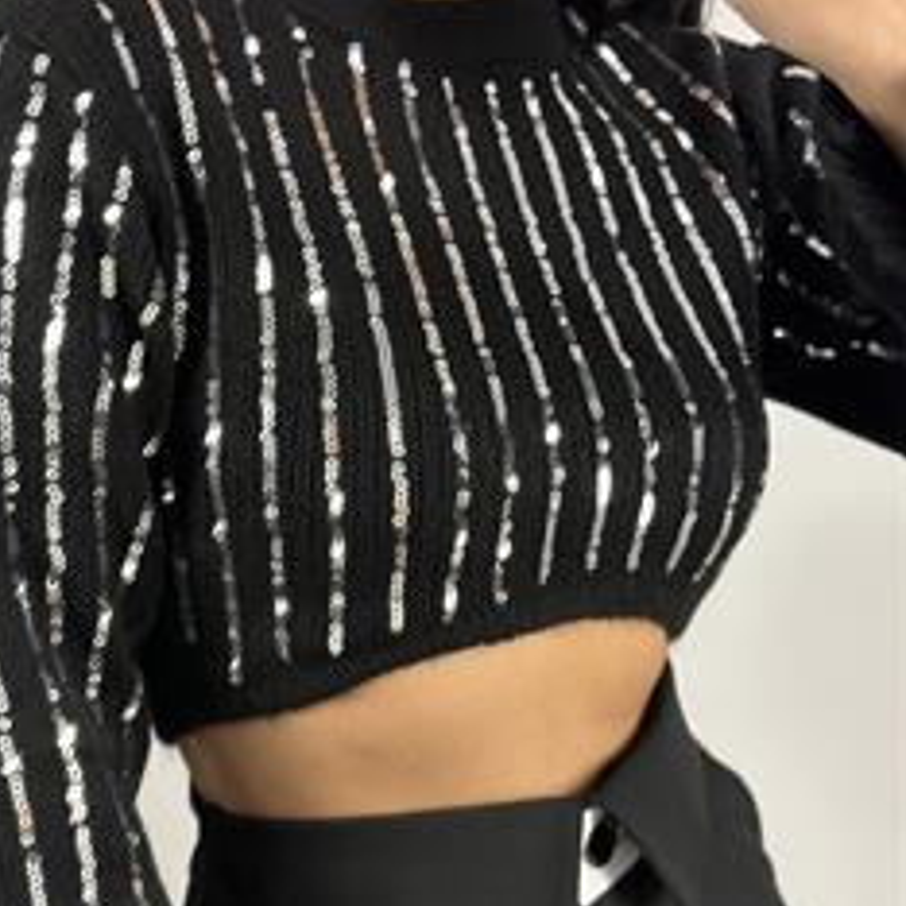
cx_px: 310
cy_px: 579
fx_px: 2221
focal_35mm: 75
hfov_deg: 23.0
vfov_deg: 23.0
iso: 160
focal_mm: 6.86
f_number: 1.78
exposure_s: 1/50
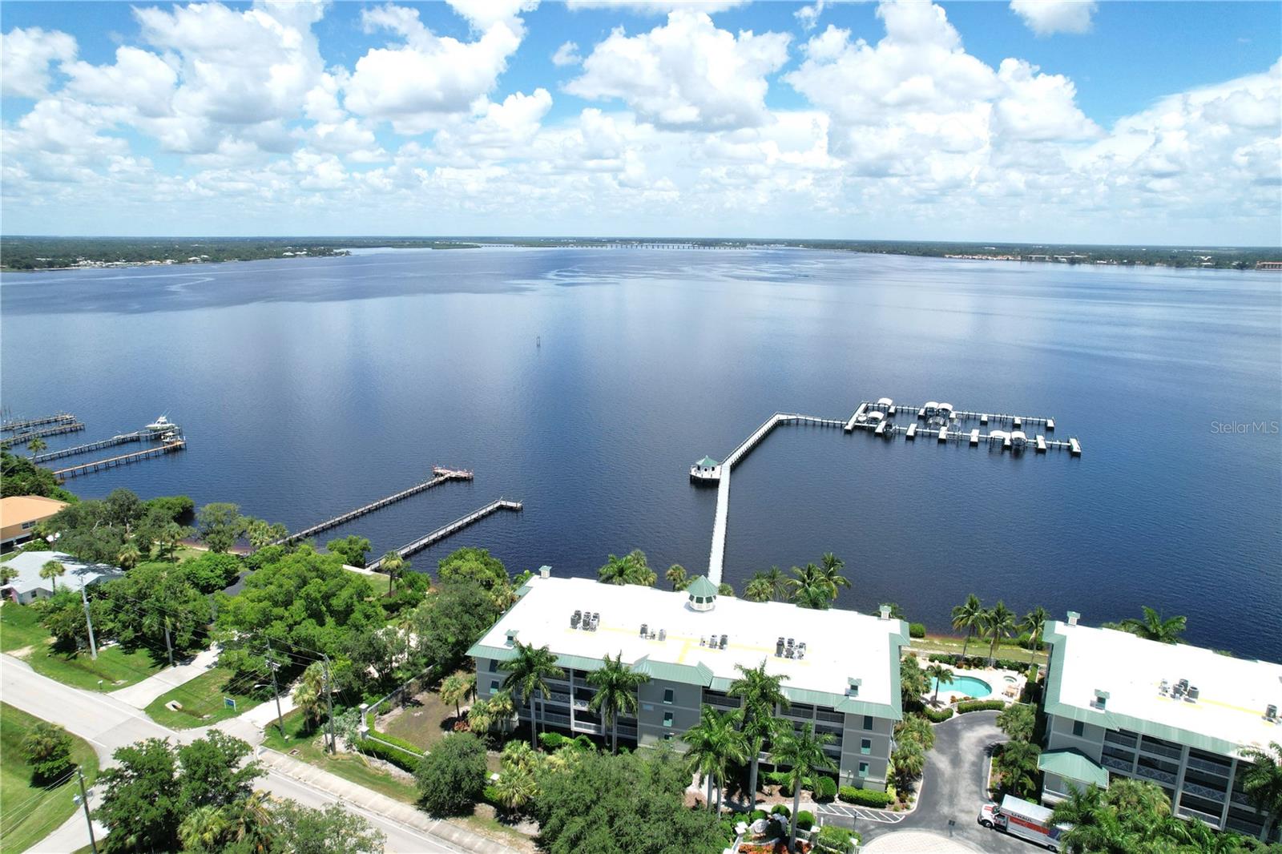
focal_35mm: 22
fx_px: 783
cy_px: 427
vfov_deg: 57.2
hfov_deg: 78.6
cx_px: 641
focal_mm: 8.38
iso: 200
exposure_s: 1/4000
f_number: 2.8
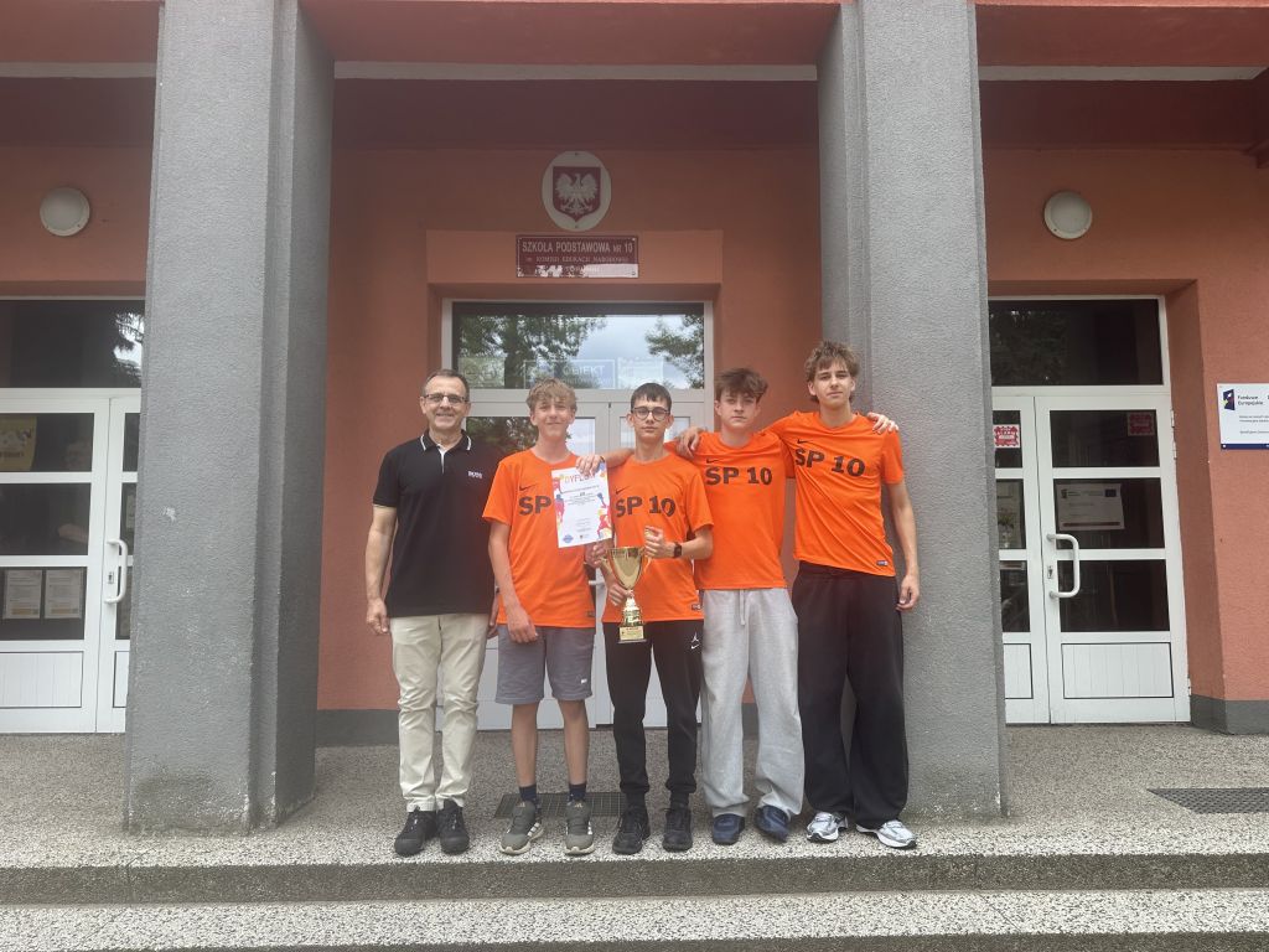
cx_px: 634
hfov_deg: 71.6
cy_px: 476
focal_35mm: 24
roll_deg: -0.2
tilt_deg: +5.4
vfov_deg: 56.8
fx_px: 880
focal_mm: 6.86
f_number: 1.78
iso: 80
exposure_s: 1/564
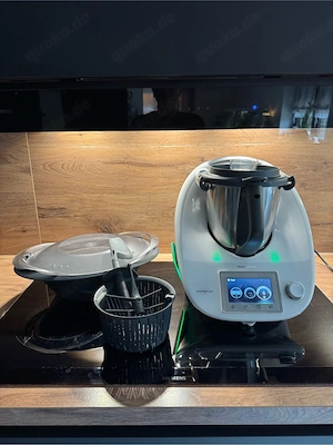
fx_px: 308
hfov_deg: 56.8
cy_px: 222
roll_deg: +0.7
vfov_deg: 71.6
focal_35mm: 24
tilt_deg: -16.2
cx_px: 166
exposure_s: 1/58
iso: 320
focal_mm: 6.76
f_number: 1.78
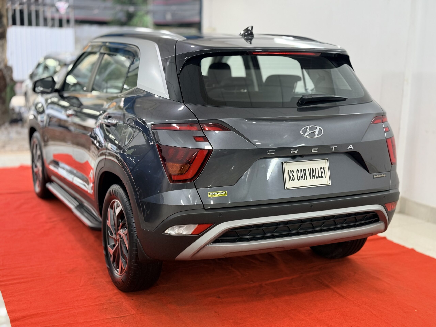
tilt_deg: -10.8
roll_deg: -1.8
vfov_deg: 30.3
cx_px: 218
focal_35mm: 48
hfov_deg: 39.7
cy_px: 164
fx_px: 605
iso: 64
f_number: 1.78
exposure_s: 1/50
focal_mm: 6.76
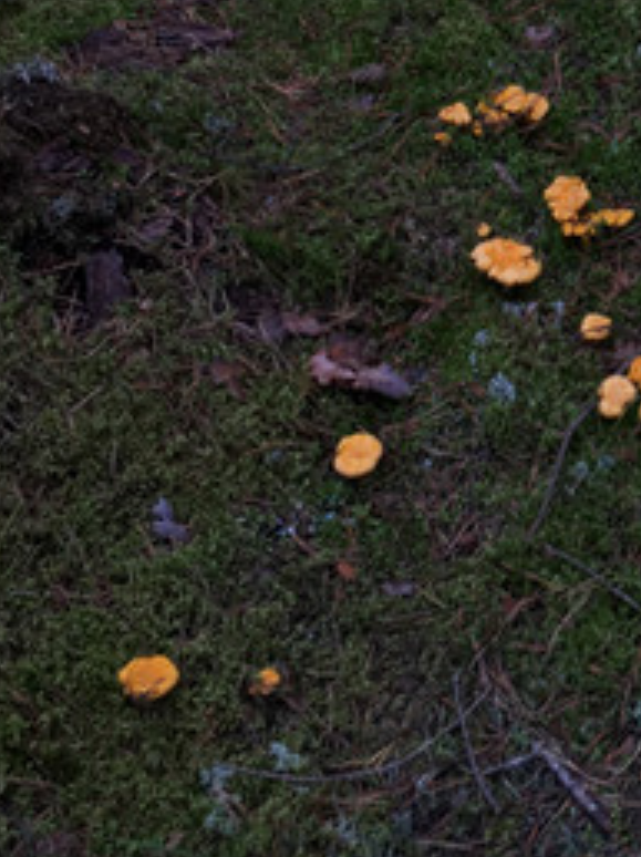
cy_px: -70
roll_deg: +2.3
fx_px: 2226
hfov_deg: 15.6
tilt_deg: -36.2
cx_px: 844
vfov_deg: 20.8
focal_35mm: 90
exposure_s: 1/232
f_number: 2.2
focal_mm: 4.15
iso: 25
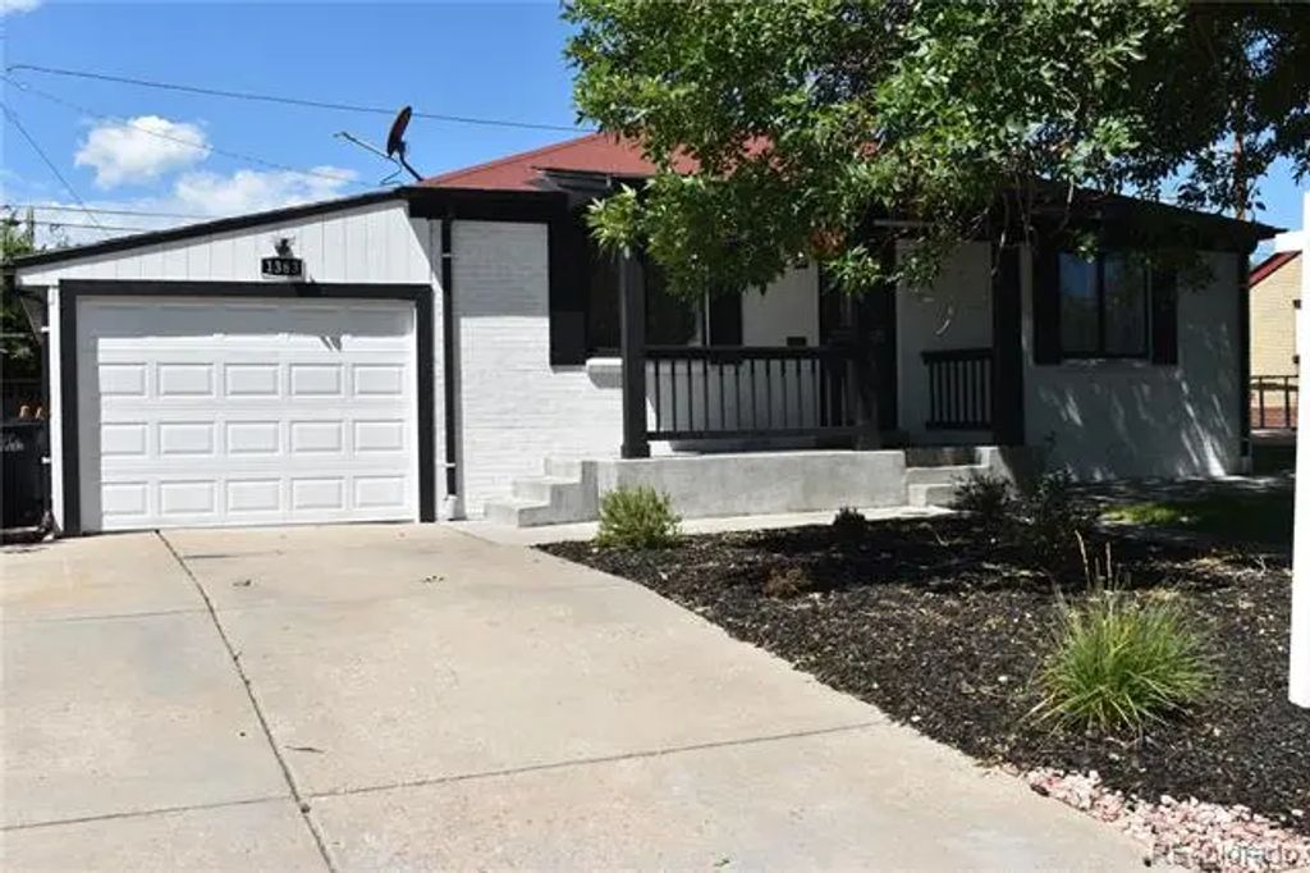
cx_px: 655
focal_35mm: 39
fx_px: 1419
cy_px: 436
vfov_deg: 34.2
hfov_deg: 49.6
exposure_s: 1/200
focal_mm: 26
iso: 100
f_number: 11
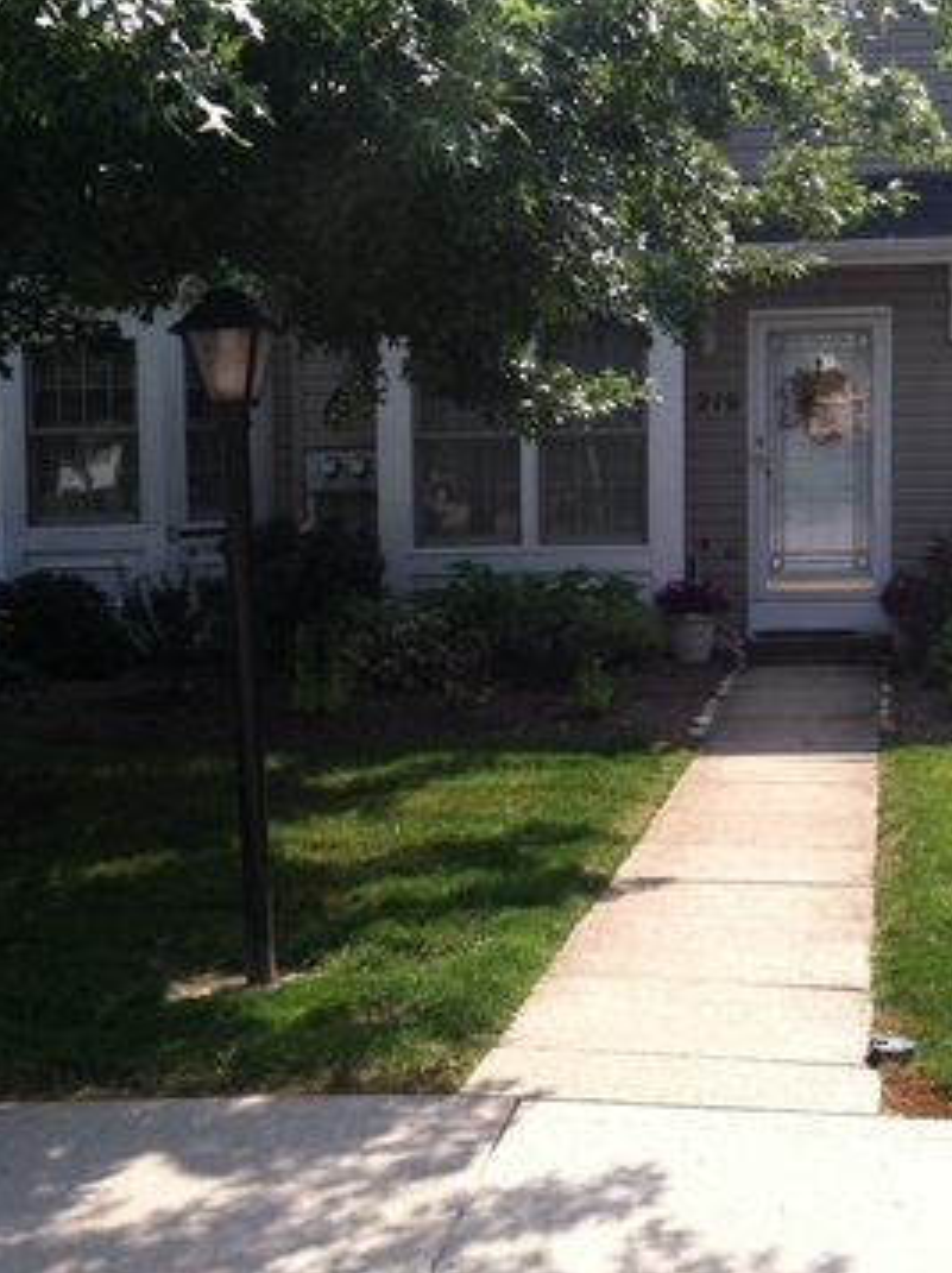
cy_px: 571
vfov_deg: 38.9
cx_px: 652
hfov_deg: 29.4
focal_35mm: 49
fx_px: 1800
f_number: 2.8
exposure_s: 1/556
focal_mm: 3.85
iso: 80
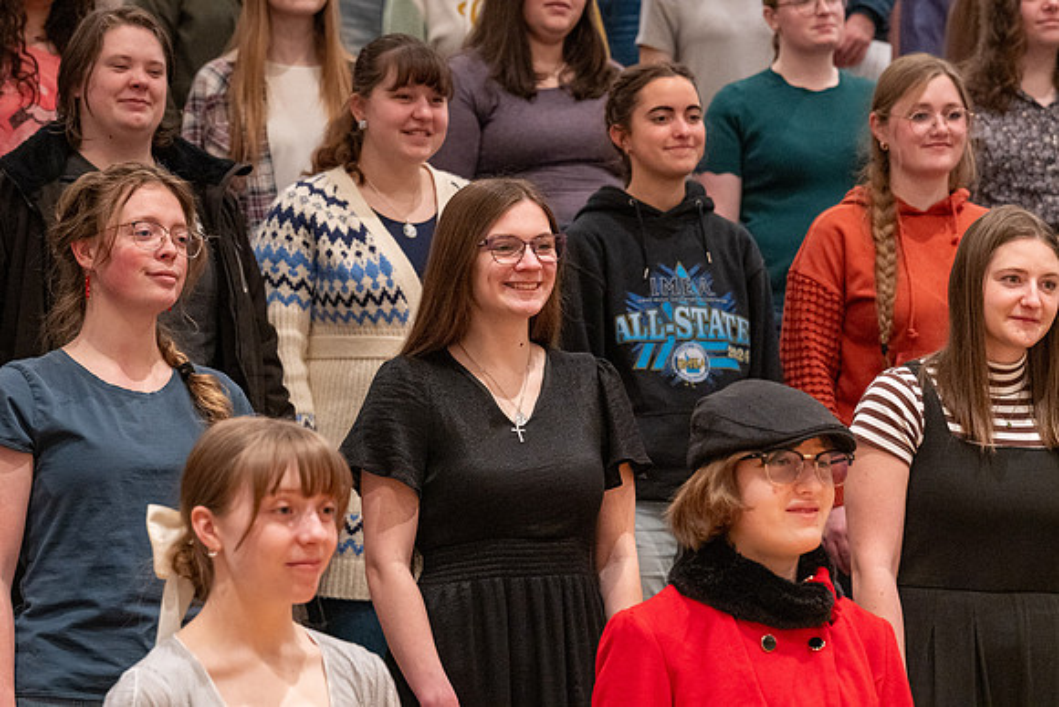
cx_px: 458
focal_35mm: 144
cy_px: 299
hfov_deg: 14.2
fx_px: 4249
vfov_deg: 9.5
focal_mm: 125
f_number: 6.3
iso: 2000
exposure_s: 1/80
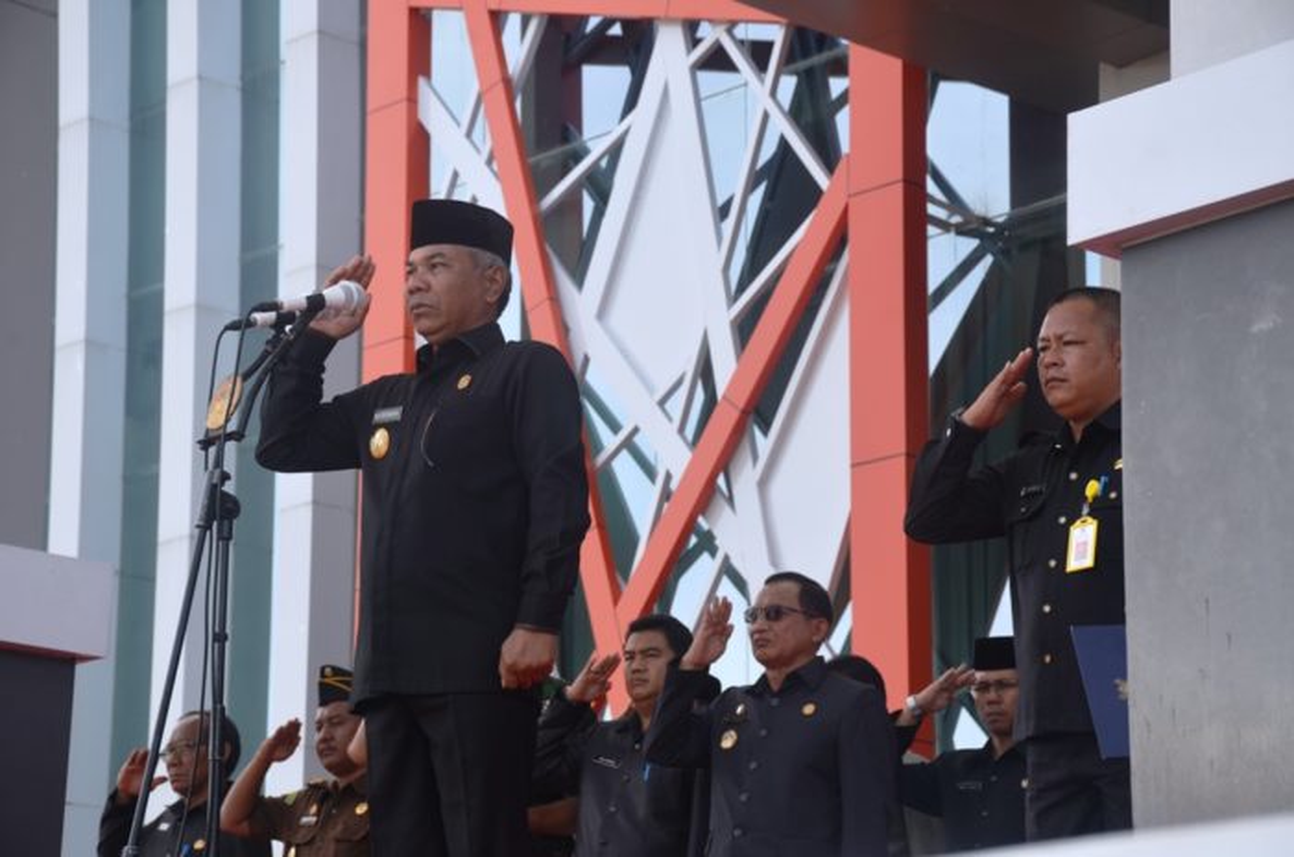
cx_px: 647
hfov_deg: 18.2
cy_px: 428
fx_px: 4035
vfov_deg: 12.1
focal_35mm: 112
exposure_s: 1/250
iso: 200
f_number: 8
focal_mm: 75
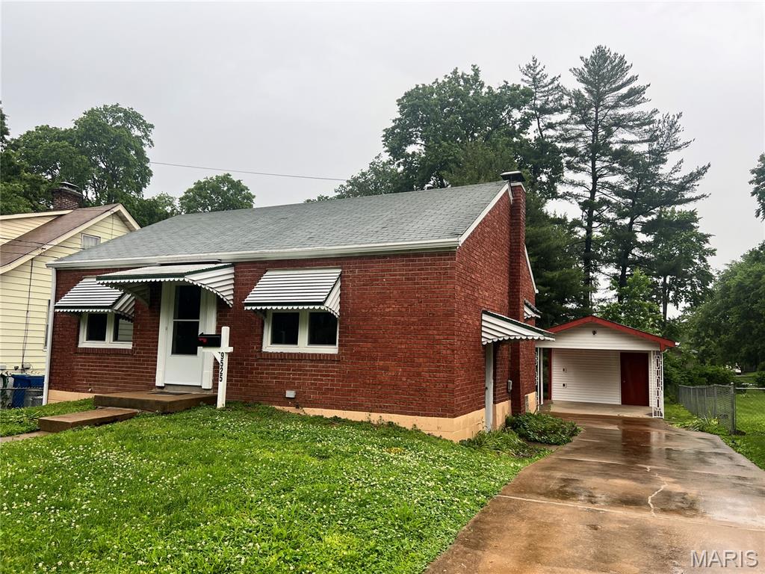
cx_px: 382
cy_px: 287
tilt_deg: +4.7
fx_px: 575
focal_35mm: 26
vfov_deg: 53.1
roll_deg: -1.6
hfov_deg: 67.3
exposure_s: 1/184
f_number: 1.5
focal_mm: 5.7
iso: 40
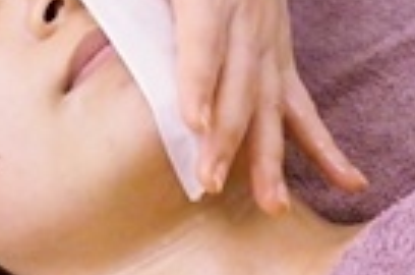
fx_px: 2231
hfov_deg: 10.5
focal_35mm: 194
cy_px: -208
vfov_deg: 6.9
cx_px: -37
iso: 2000
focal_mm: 22
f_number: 4
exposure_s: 1/60
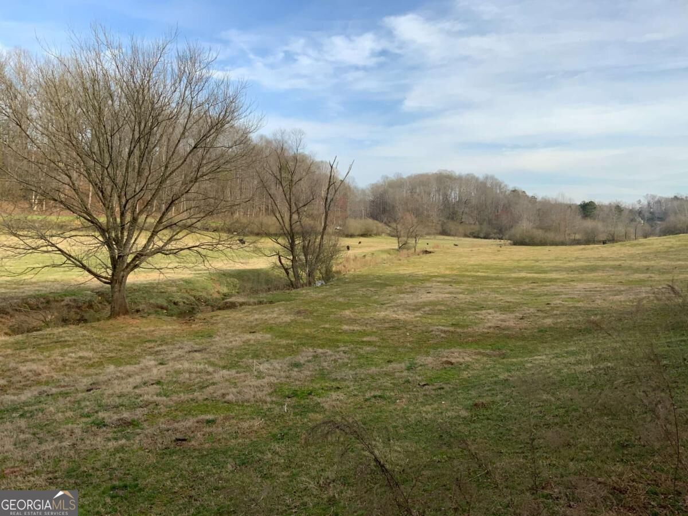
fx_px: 576
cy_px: 258
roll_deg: -2.4
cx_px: 344
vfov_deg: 48.2
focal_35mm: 29
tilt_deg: -3.9
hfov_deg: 61.7
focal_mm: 3
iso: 16
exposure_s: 1/1250
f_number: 1.8
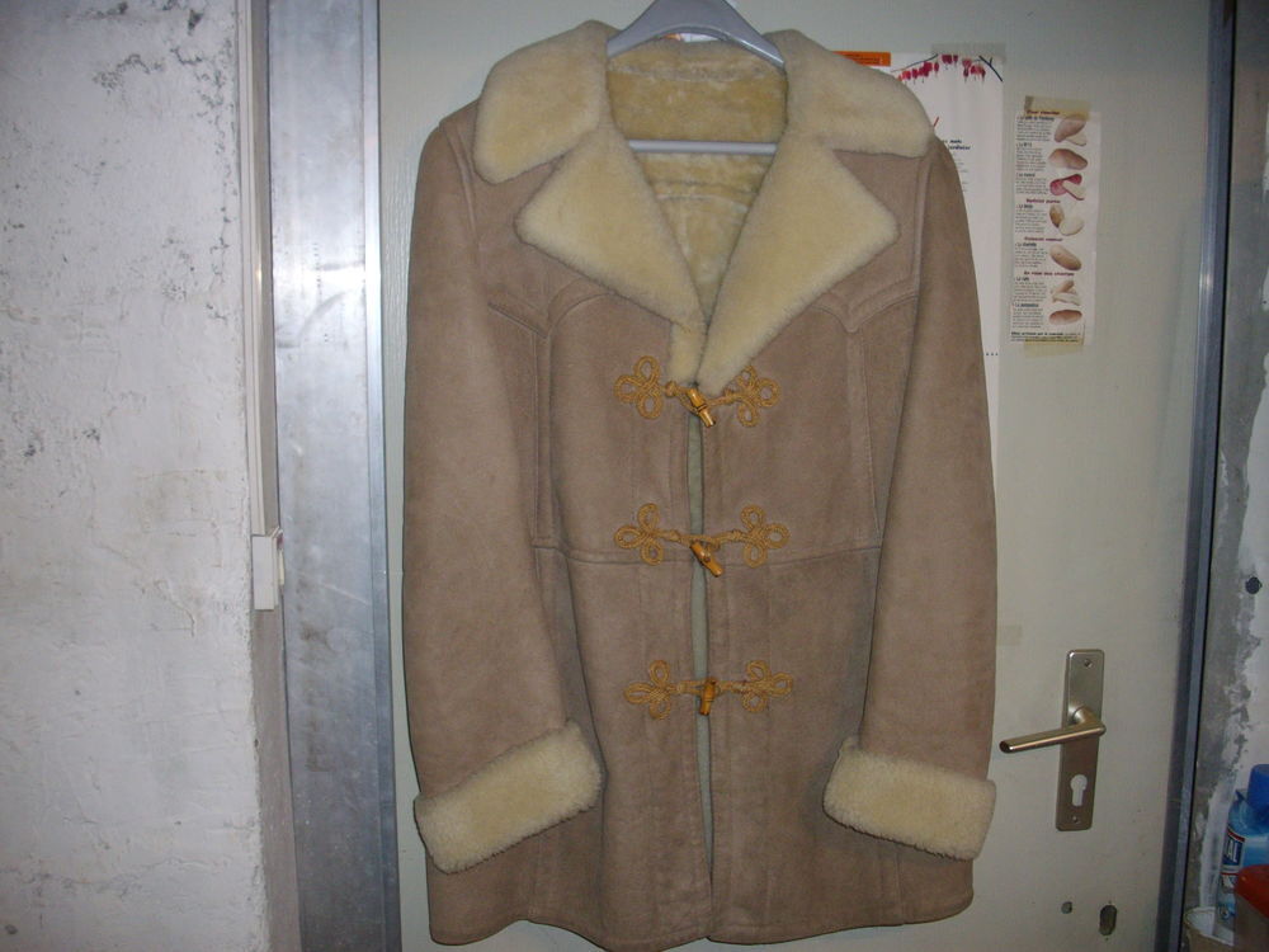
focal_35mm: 37
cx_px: 634
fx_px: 1356
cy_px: 476
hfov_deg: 50.1
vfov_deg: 38.7
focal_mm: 6.2
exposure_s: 1/50
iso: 160
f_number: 2.8
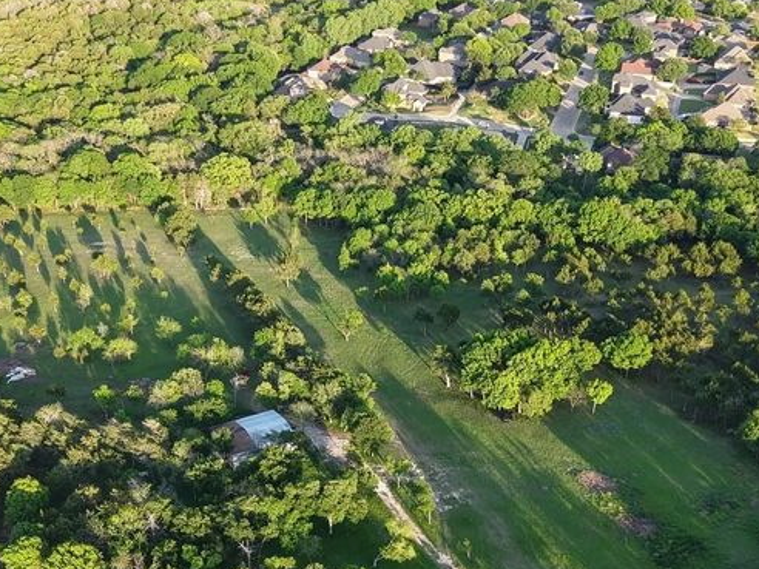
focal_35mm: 50
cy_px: 402
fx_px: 1096
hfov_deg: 38.1
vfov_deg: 28.8
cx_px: 324
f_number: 1.8
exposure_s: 1/500
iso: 120
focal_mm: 8.67
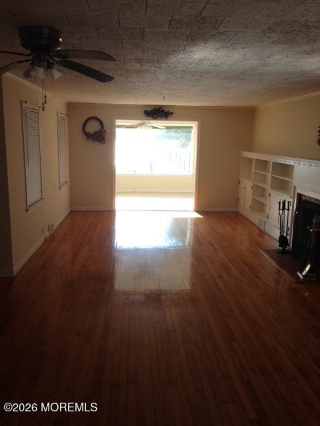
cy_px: 213
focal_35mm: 33
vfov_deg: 55.4
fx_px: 407
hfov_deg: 42.9
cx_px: 160
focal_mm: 4.13
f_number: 2.4
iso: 50
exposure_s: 1/258
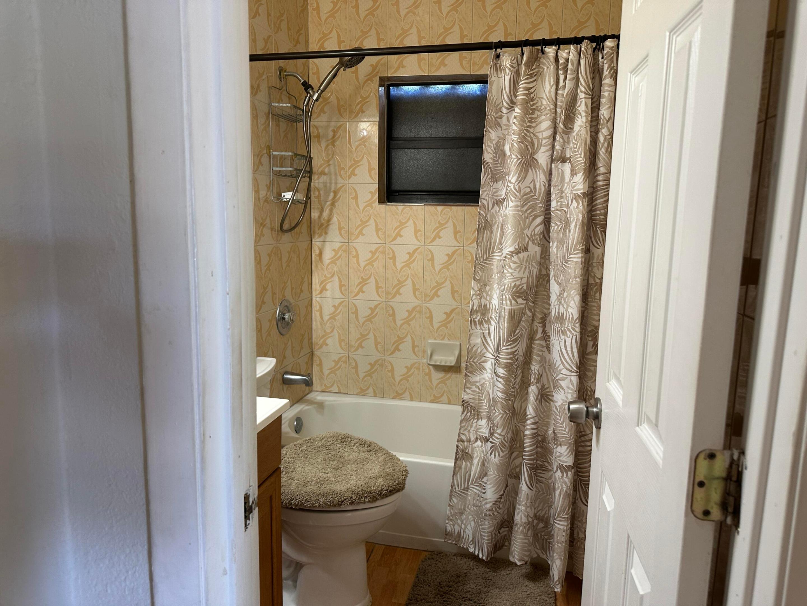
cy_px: 303
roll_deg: -1.5
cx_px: 404
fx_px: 560
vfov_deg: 56.8
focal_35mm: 24
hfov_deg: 71.6
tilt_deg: -6.7
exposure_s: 1/60
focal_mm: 6.86
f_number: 1.78
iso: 125
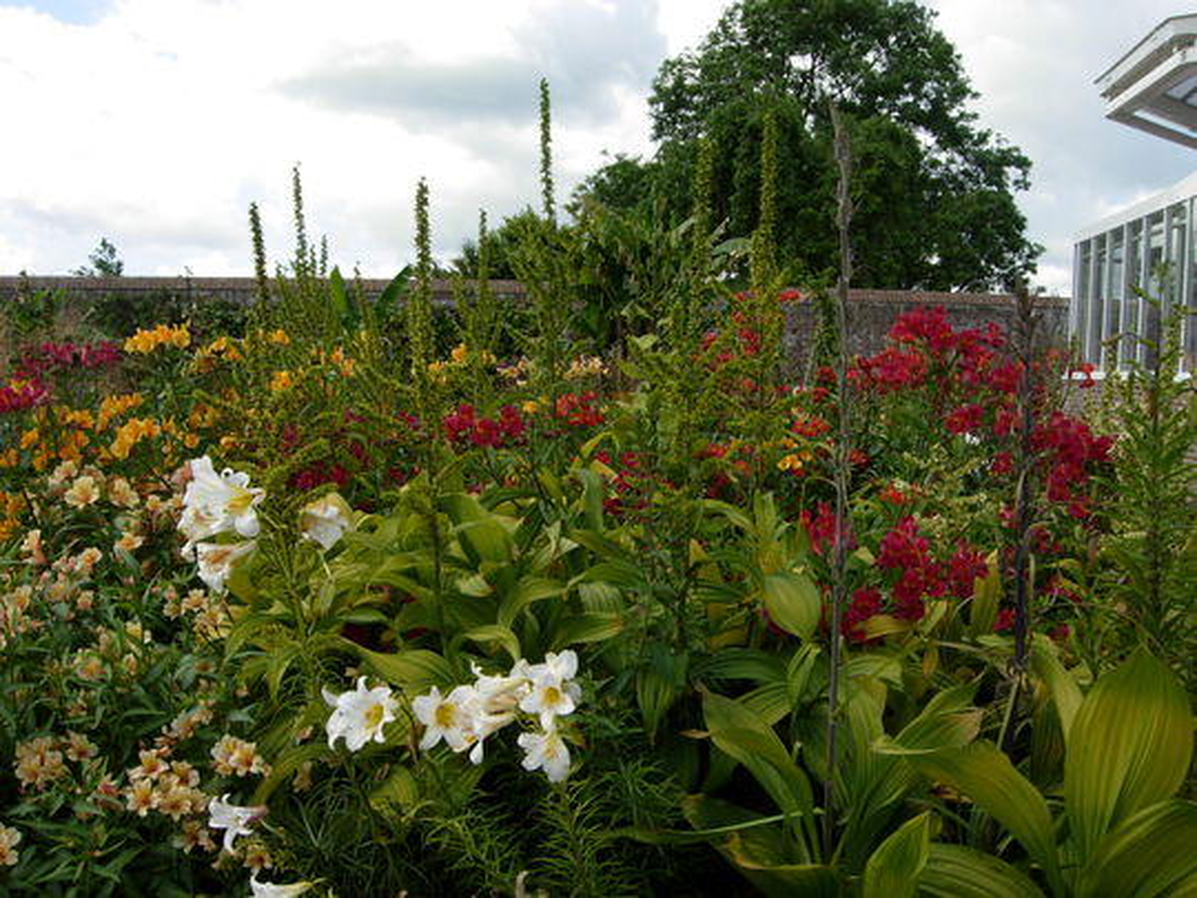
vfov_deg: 39.7
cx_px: 598
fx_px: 1245
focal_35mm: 36
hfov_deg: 51.4
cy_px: 449
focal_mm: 7.5
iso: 50
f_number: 5.4
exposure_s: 1/215
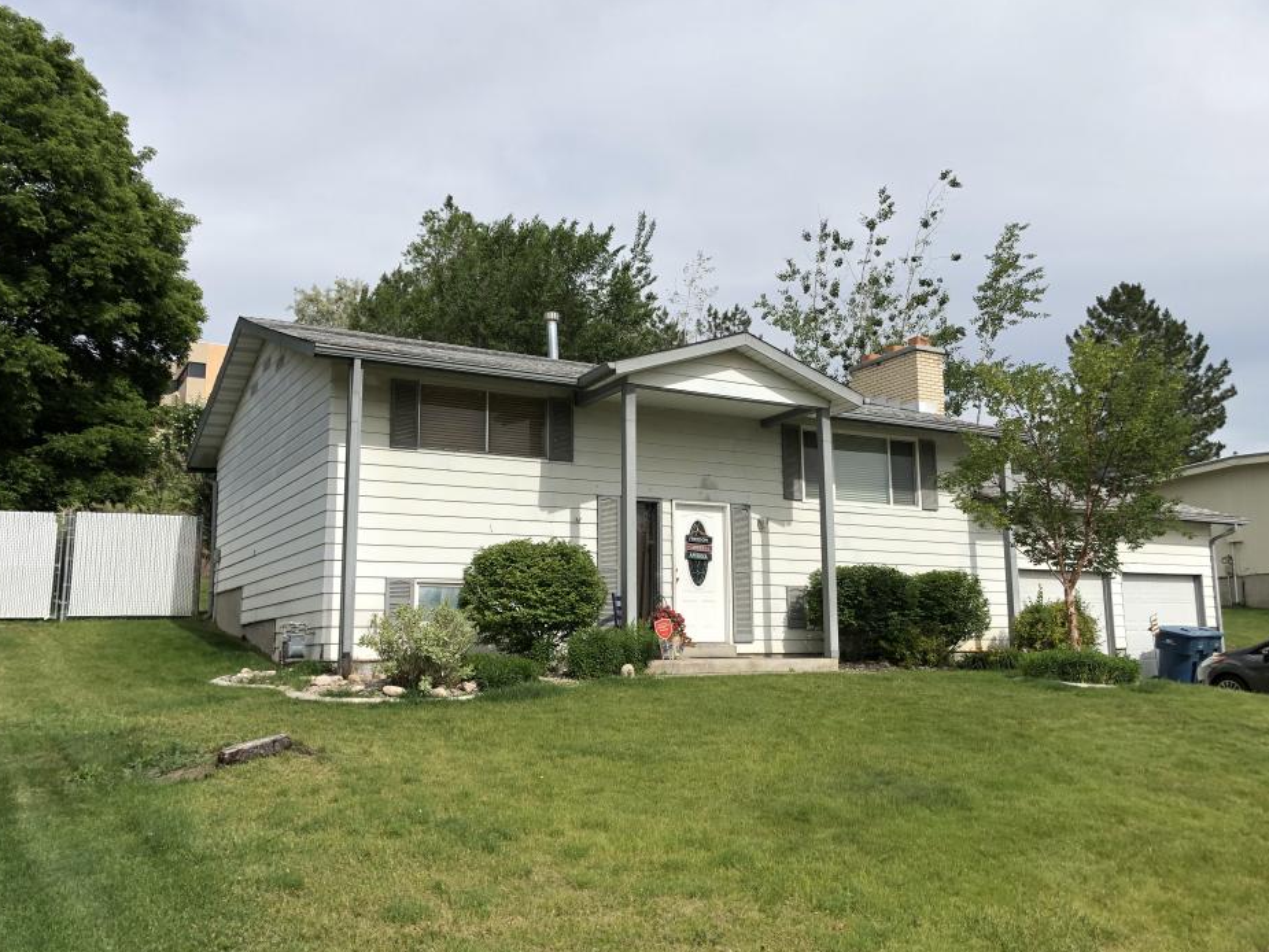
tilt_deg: +9.9
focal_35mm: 31
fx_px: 1137
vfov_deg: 45.5
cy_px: 477
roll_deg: +0.8
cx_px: 686
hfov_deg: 58.3
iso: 20
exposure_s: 1/3003
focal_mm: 4
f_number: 1.8
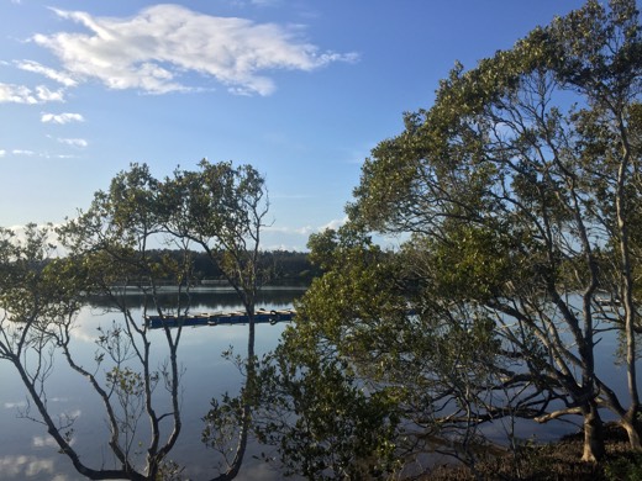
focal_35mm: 29
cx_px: 321
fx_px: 538
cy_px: 240
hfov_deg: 61.7
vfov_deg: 48.2
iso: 32
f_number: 2.2
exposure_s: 1/1799
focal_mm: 4.15
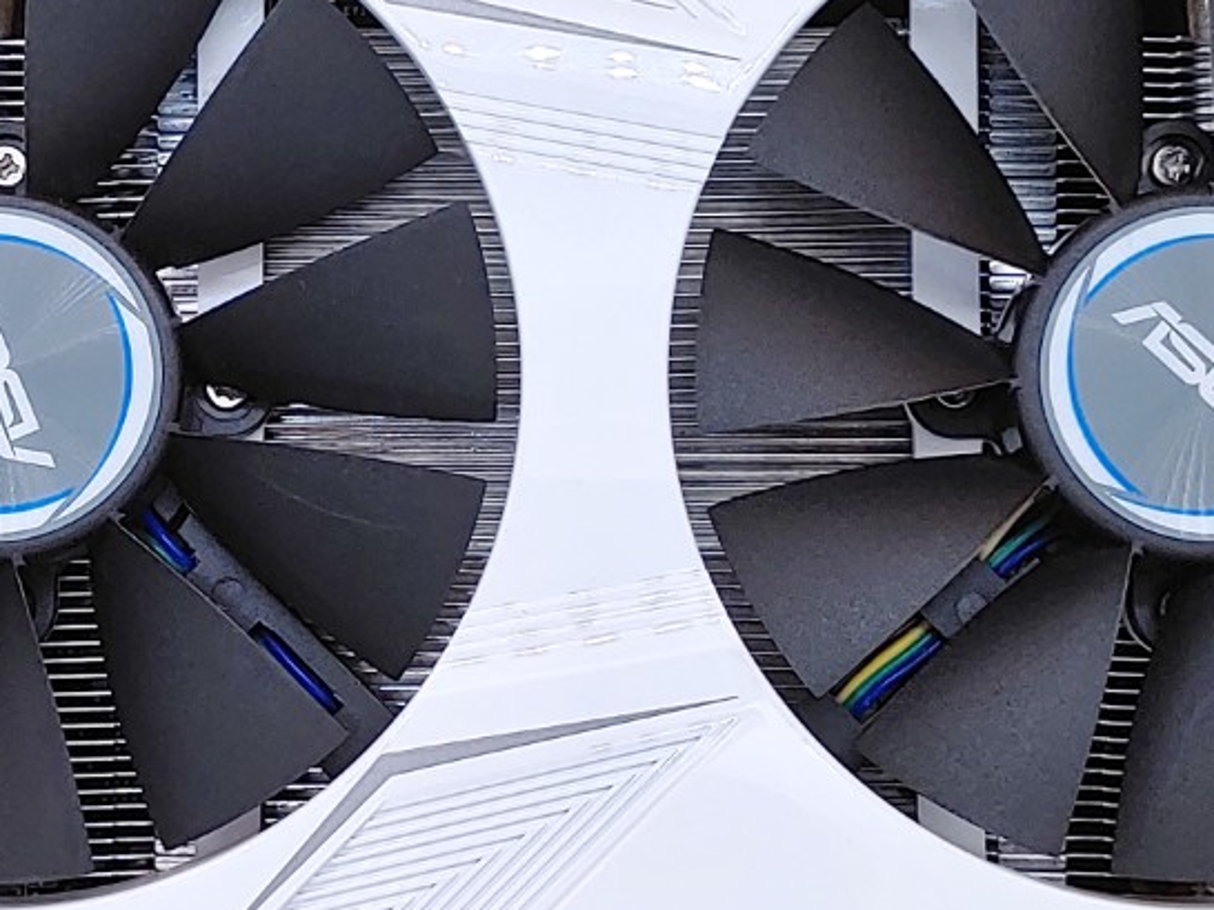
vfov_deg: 15.5
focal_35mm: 95
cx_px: 436
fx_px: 3330
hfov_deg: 20.6
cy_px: 505
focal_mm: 4.36
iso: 50
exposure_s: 1/150
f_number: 1.8
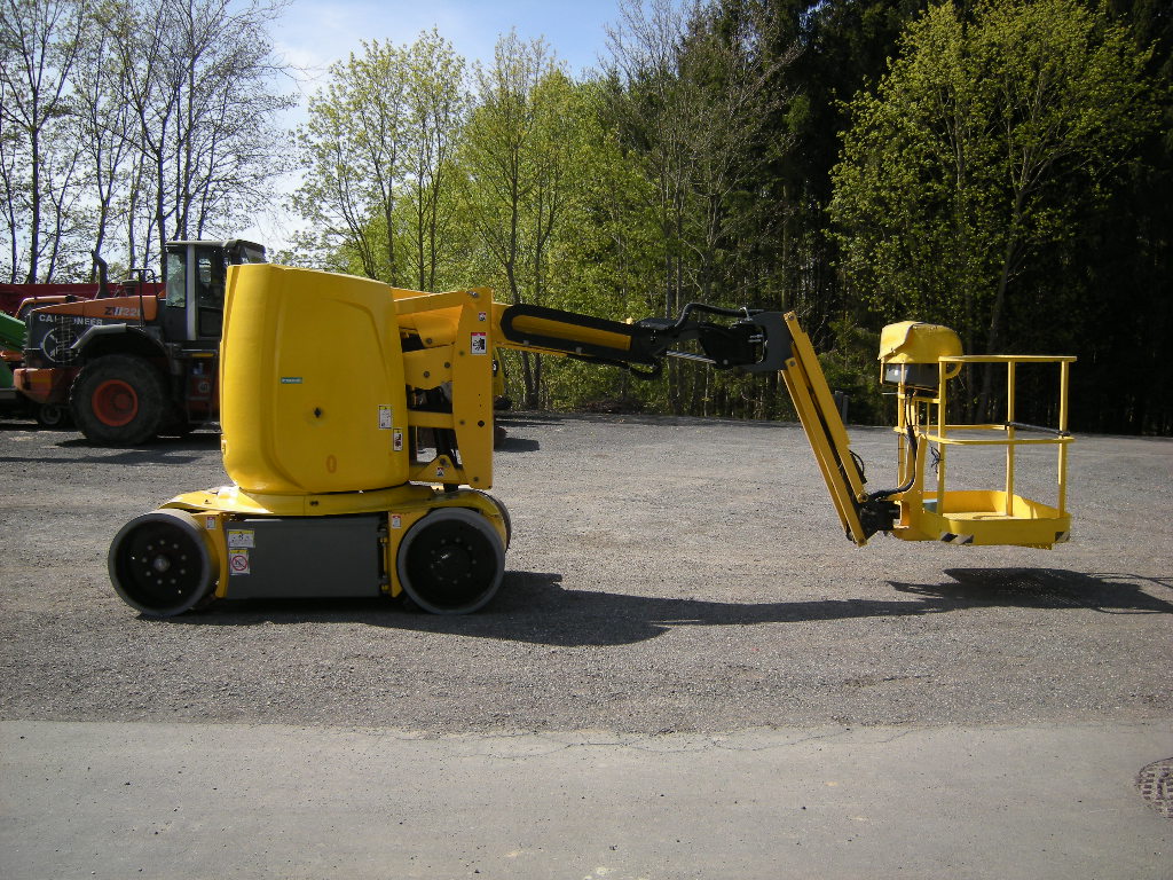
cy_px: 440
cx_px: 586
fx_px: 949
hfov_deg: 63.4
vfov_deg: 49.7
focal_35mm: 28
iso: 64
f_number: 5.6
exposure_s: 1/230
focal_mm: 4.7
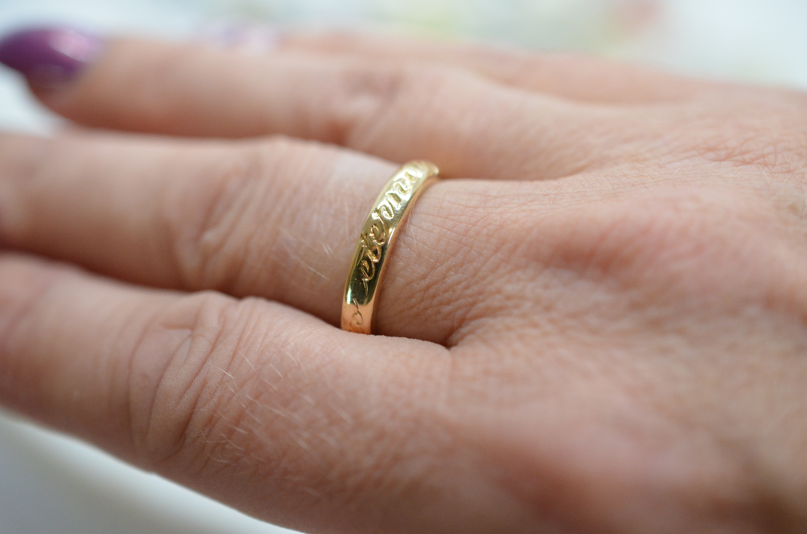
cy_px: 267
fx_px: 1342
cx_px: 404
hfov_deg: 33.5
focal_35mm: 60
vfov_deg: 22.5
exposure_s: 1/1600
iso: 2500
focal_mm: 40
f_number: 4
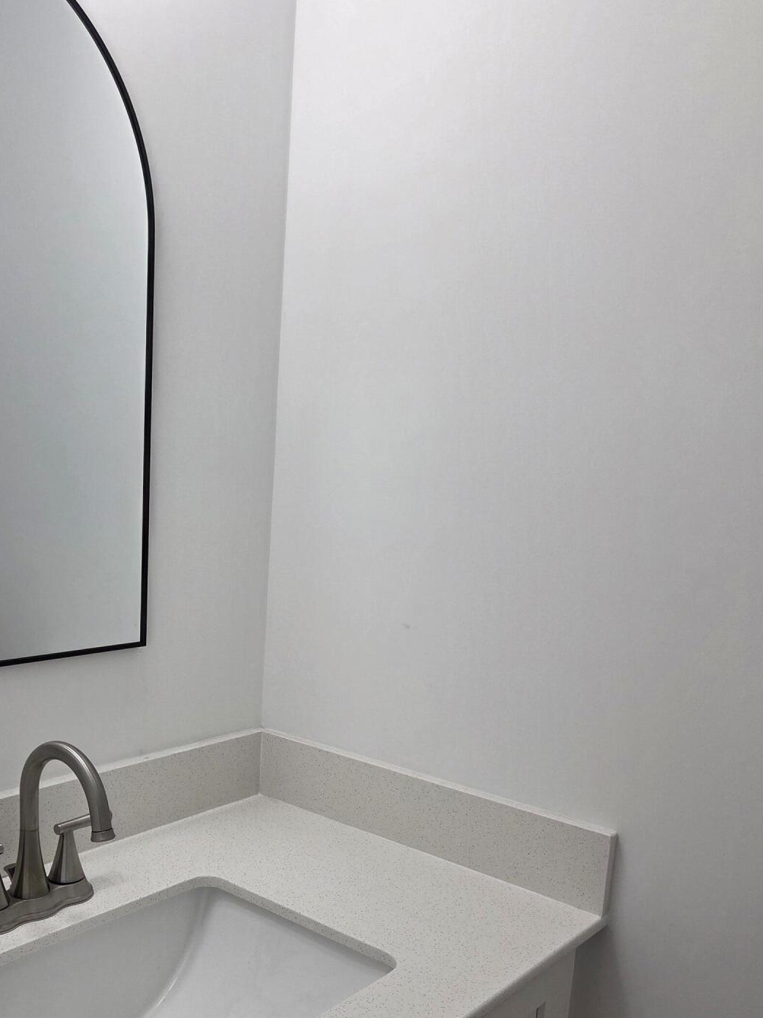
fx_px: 970
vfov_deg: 54.5
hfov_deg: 42.5
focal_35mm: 33
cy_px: 657
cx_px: 270
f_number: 1.8
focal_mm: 5.4
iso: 64
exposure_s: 1/120
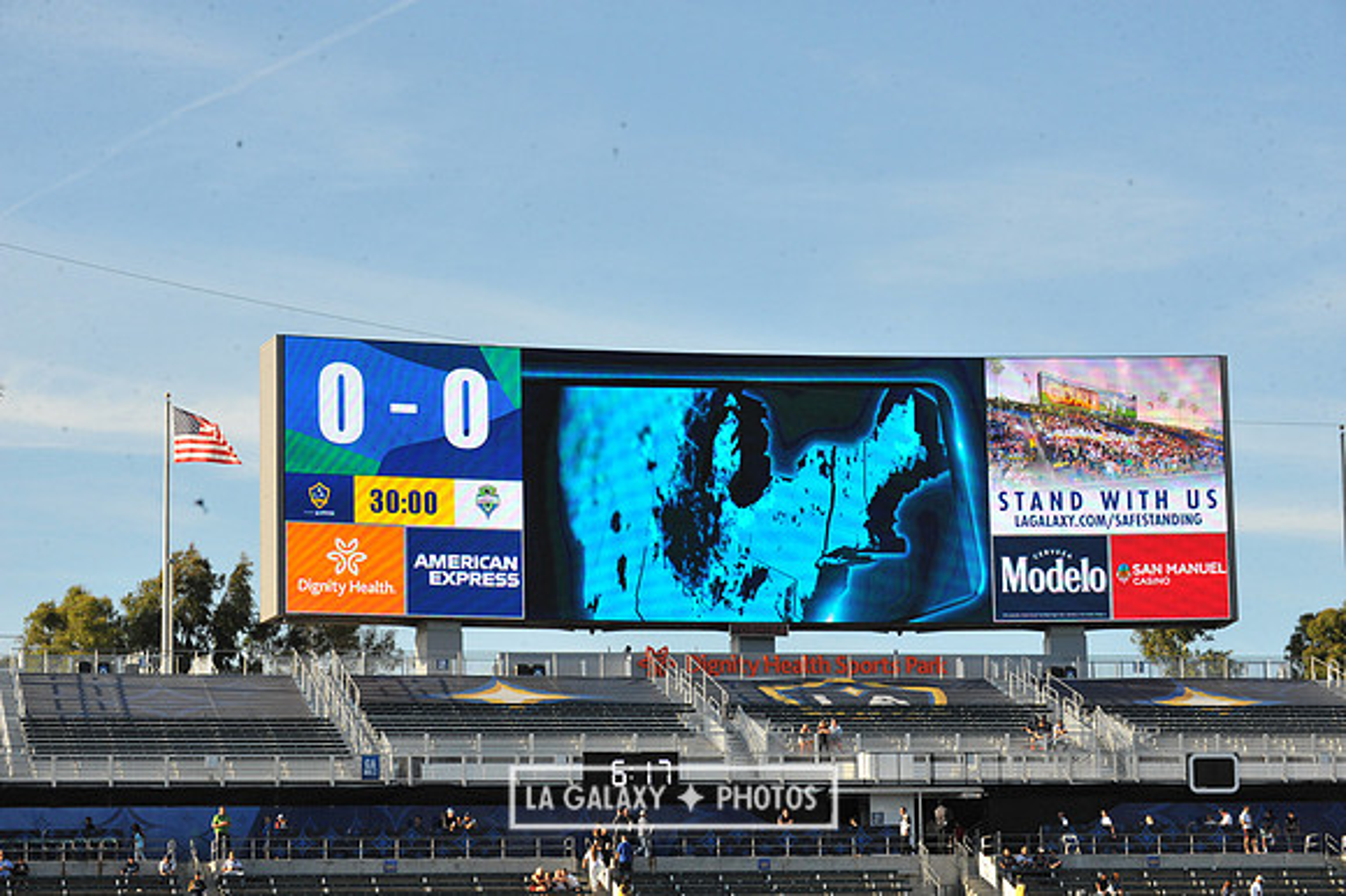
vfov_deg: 13.0
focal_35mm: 105
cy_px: 448
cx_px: 673
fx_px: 3923
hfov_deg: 19.5
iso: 1600
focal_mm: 105
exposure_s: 1/800
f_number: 14
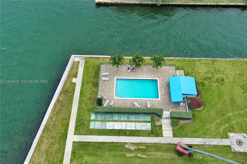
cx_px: 124
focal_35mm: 29
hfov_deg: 63.7
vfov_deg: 44.9
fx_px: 199
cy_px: 82
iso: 100
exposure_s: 1/659
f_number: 2.8
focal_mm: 10.57
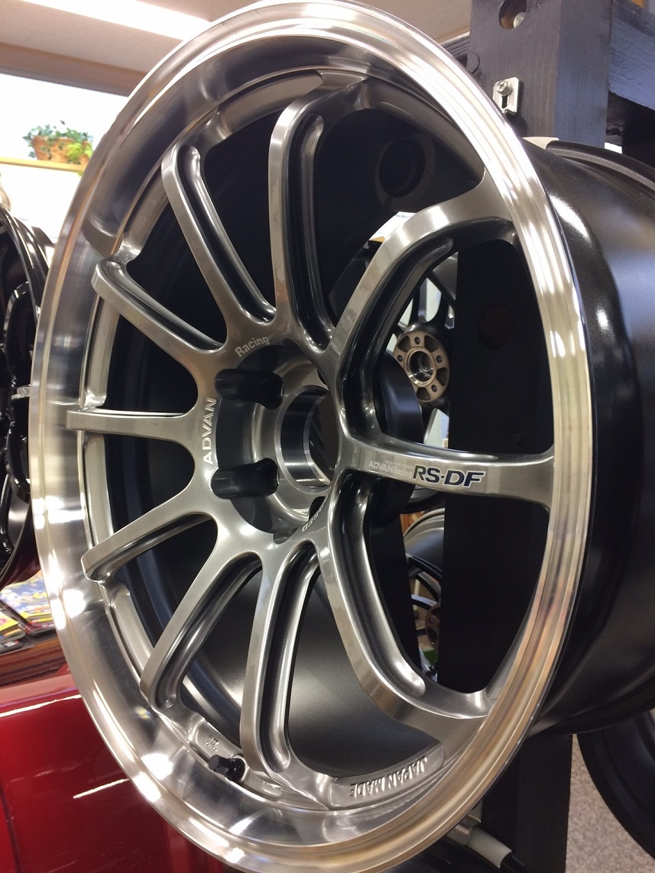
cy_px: 436
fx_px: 732
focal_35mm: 29
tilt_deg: -8.0
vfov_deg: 61.7
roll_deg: +3.1
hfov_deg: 48.2
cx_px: 328
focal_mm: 4.15
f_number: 2.2
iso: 50
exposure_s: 1/30
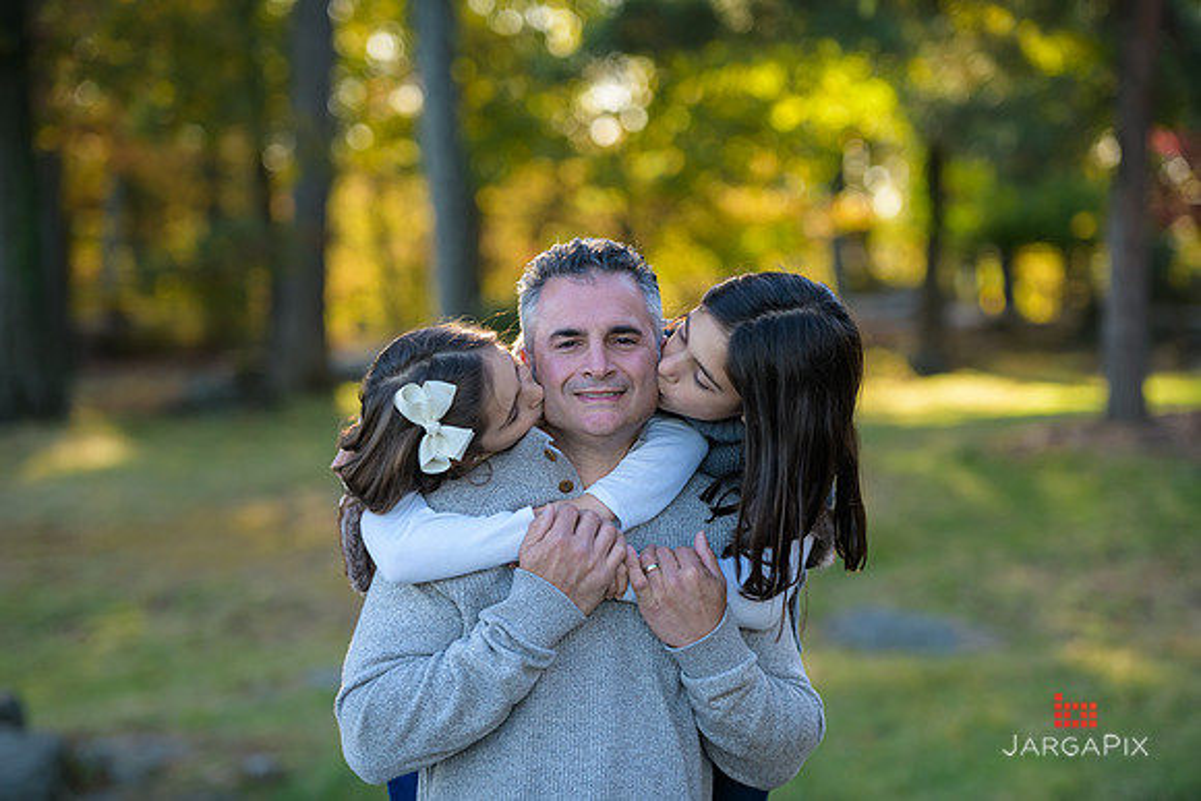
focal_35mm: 110
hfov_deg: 18.6
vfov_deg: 12.5
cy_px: 400
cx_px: 600
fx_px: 3670
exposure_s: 1/320
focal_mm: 110
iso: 200
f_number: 3.2
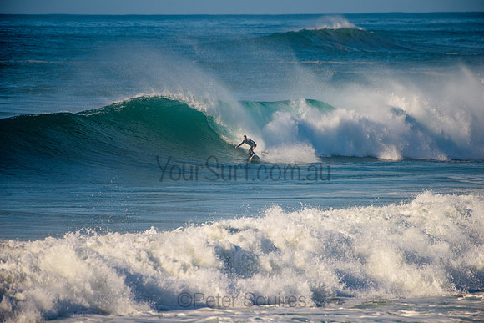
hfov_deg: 4.1
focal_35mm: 500
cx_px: 242
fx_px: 6723
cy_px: 162
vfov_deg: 2.8
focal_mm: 500
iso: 125
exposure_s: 1/1600
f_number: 5.6
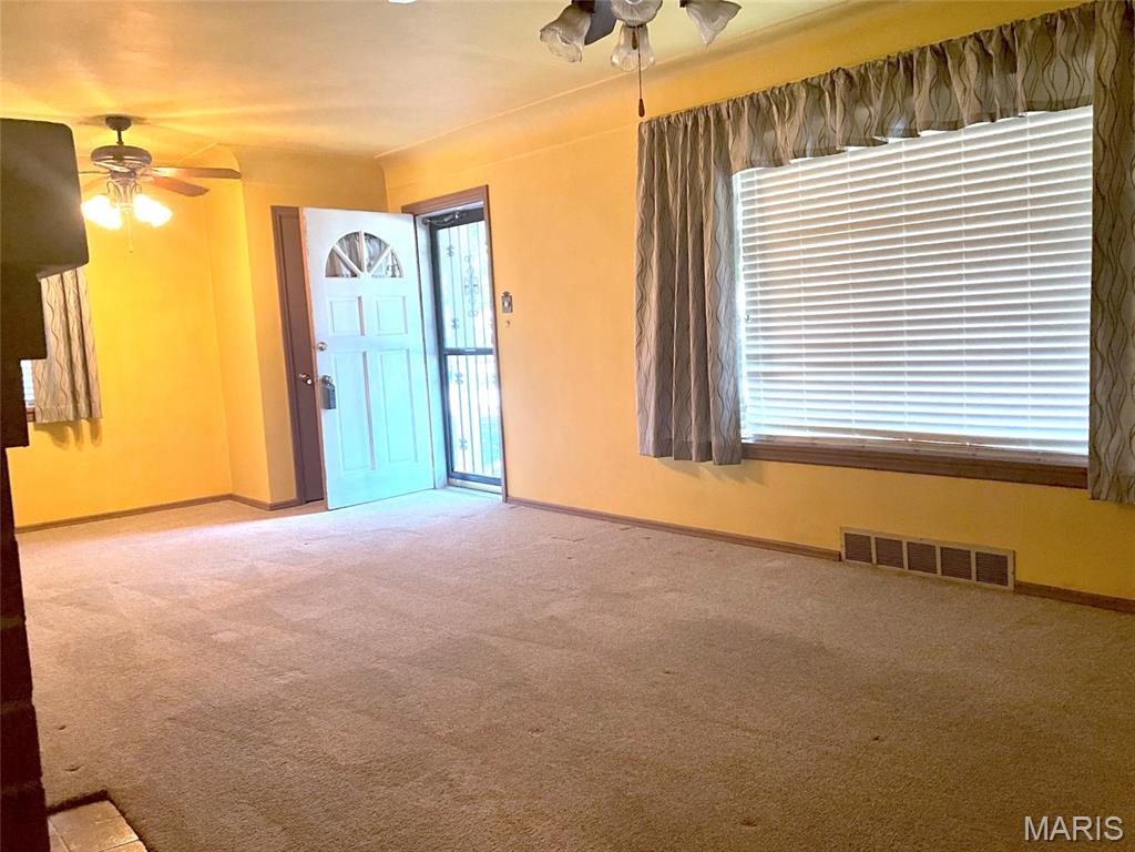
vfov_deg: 48.2
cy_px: 426
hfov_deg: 61.7
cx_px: 568
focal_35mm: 29
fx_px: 951
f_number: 1.8
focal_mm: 3
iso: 160
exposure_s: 1/60
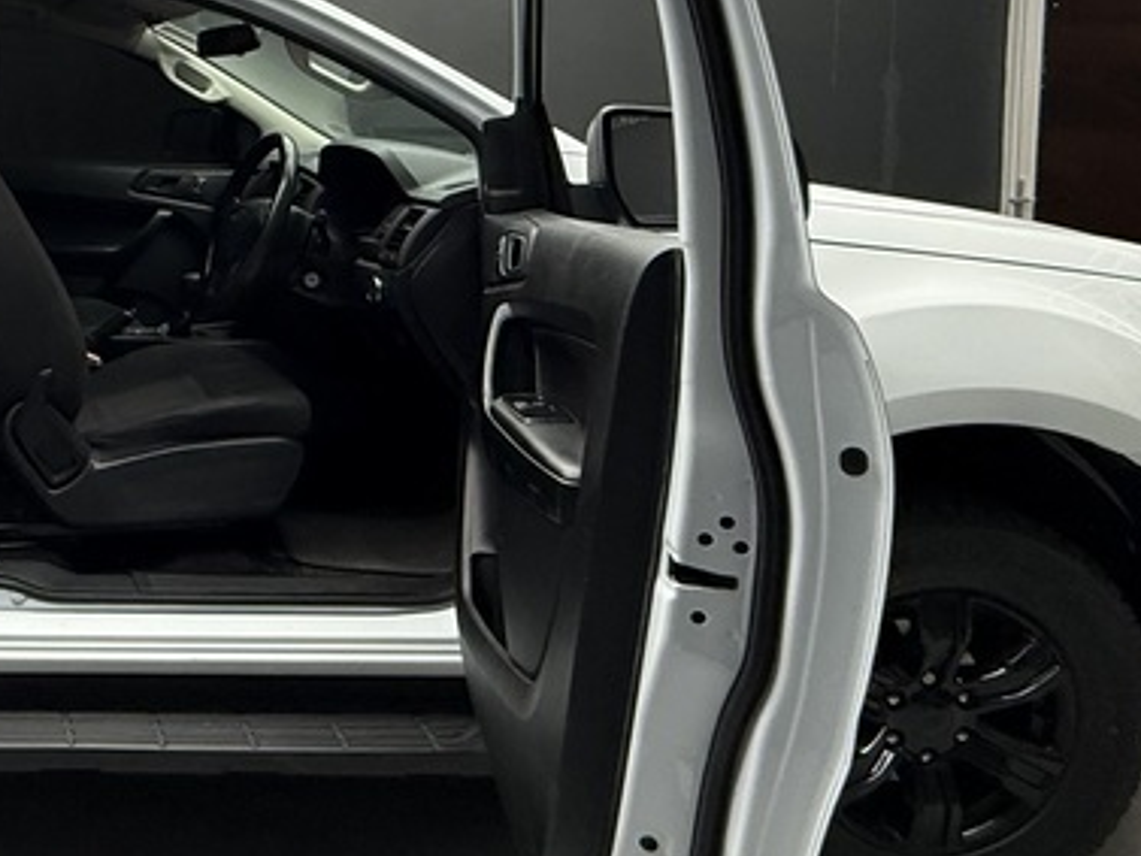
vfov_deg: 36.8
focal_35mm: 38
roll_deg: +1.2
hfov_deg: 40.3
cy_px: 215
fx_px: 1253
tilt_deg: -3.9
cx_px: -94
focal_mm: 2.22
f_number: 2.2
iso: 320
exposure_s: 1/100
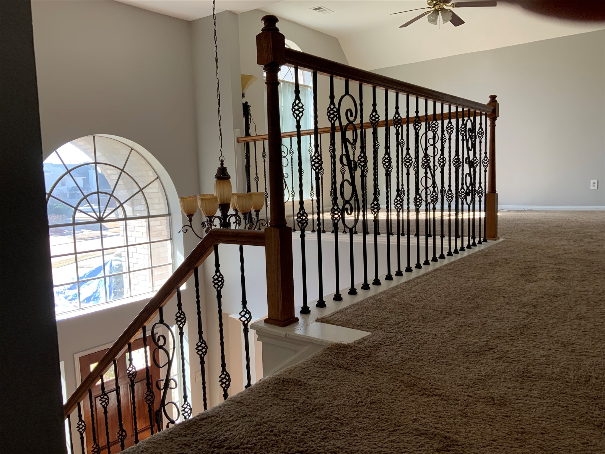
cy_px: 227
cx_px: 302
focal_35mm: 29
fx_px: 507
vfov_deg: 48.2
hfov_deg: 61.7
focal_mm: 3
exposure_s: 1/122
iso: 32
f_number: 1.8
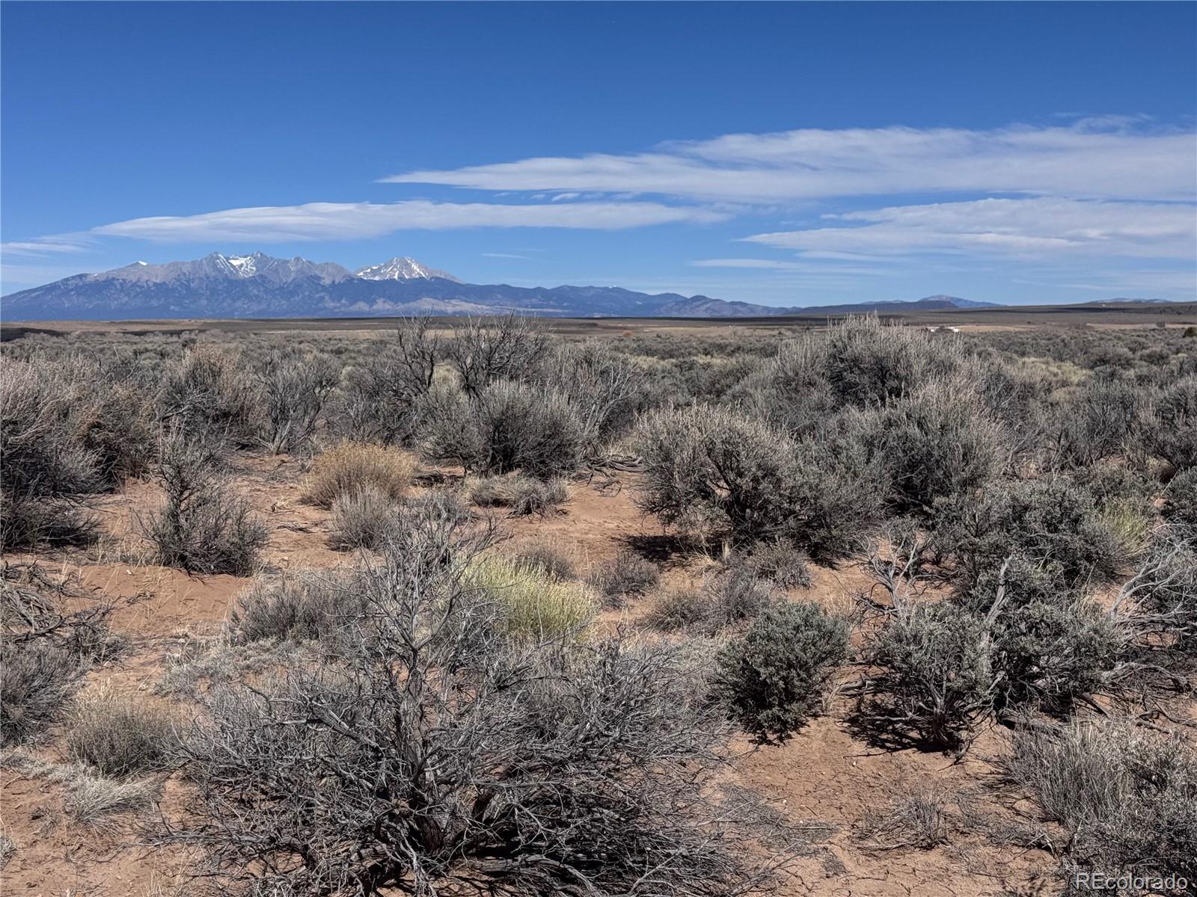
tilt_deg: -4.2
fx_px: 1660
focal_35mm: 48
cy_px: 448
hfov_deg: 39.7
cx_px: 598
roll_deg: +0.0
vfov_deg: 30.3
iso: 64
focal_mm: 6.76
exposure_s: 1/9009
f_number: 1.78
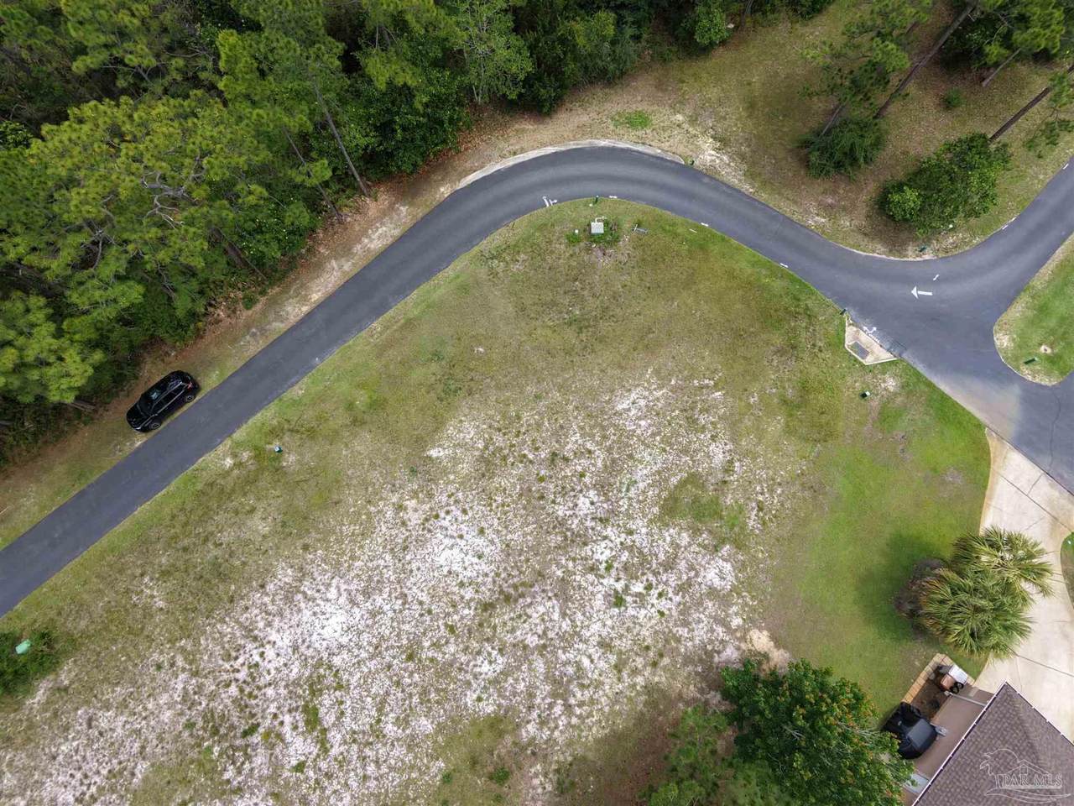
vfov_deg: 78.1
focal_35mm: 16
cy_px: 403
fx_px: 496
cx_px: 537
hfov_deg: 94.5
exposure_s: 1/1000
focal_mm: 3.05
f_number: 2.2
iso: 150
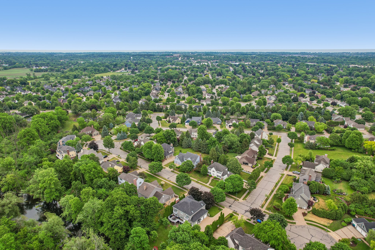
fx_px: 229
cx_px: 188
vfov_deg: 57.2
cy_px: 125
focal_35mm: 22
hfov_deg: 78.6
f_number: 2.8
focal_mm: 8.4
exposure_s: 1/1000
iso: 100
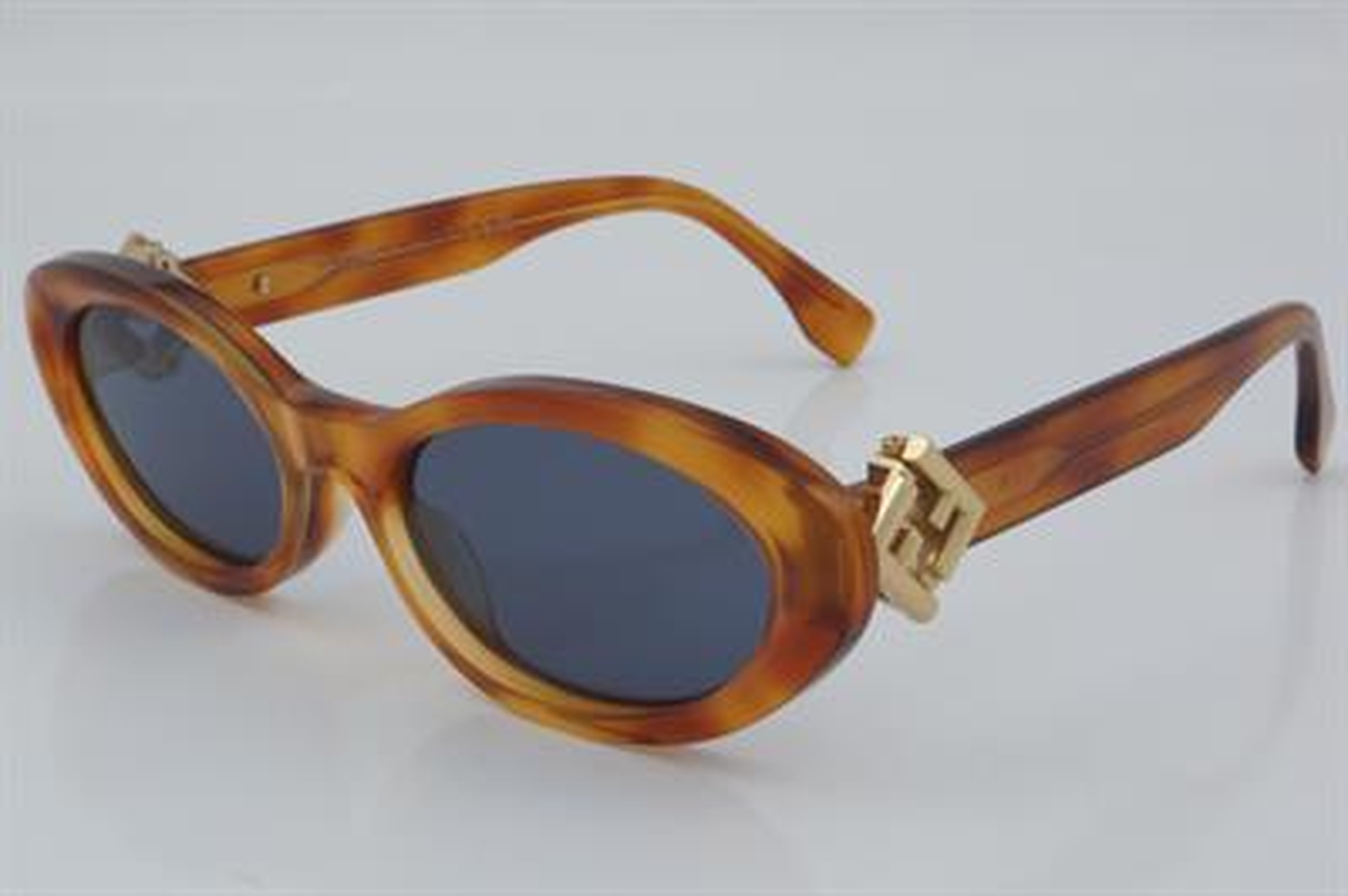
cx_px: 674
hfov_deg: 27.0
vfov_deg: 18.2
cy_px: 448
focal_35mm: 75
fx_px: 2806
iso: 100
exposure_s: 1/4
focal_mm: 50
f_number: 32
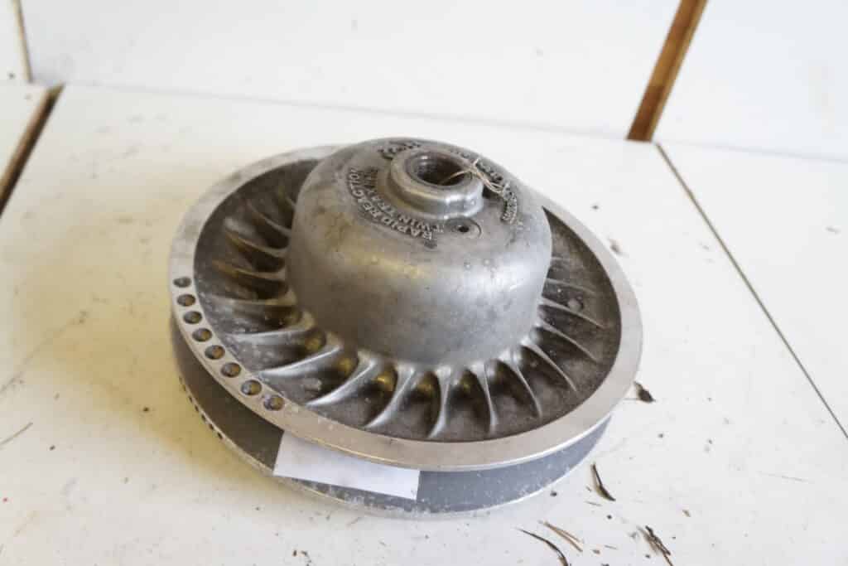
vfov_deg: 43.6
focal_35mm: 30
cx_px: 424
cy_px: 283
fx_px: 707
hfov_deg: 61.9
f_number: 4
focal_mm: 20
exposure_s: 1/60
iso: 1000
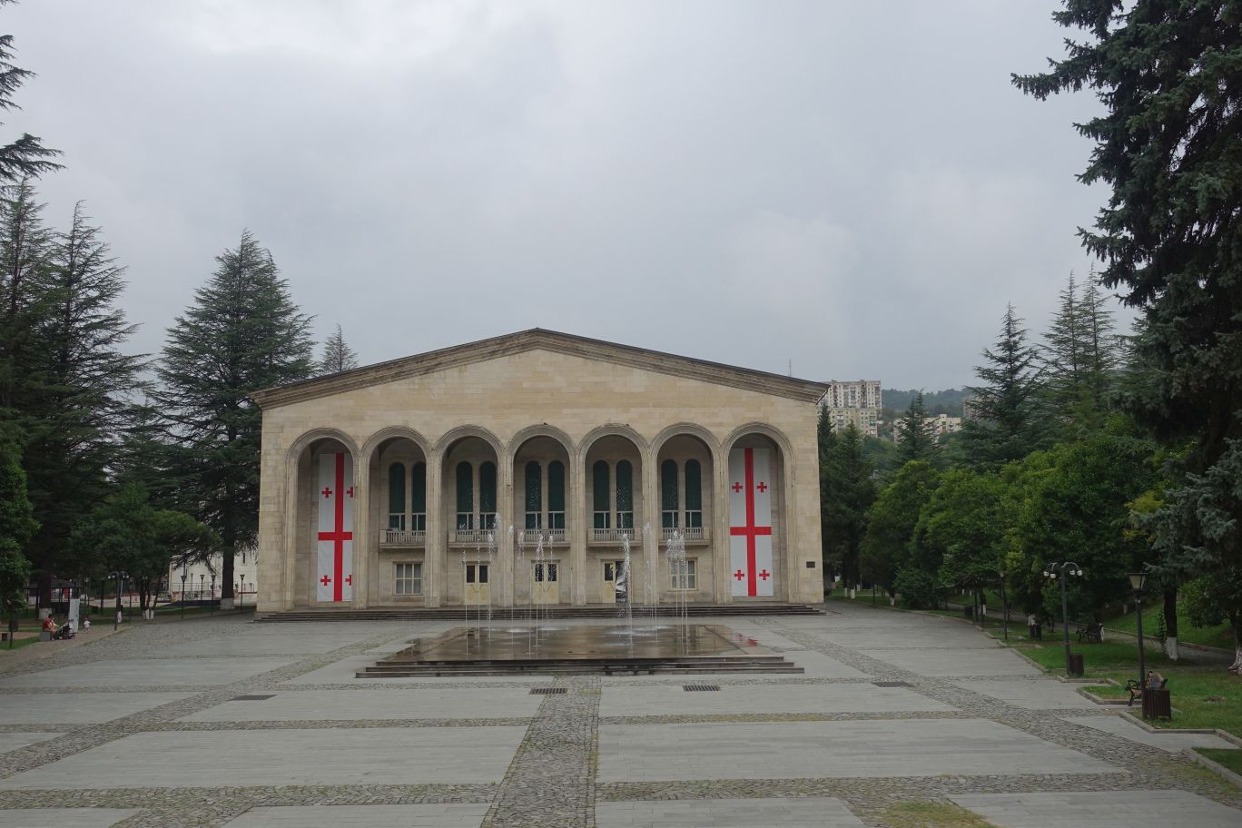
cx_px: 621
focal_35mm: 32
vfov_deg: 41.1
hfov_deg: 58.7
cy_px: 414
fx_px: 1104
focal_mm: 11.69
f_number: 5.6
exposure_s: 1/320
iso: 125
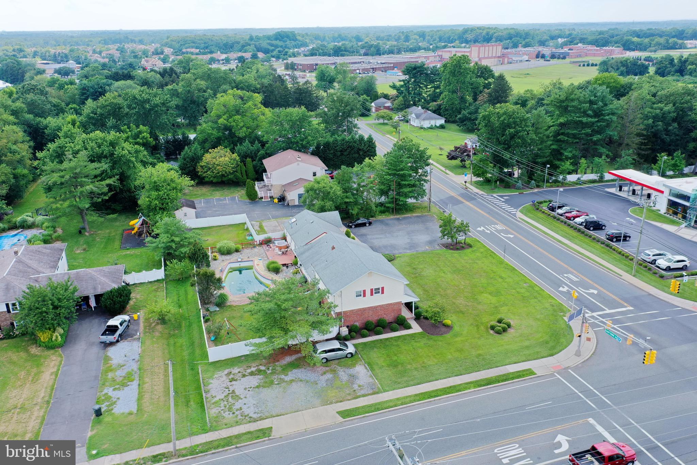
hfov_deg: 65.5
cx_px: 348
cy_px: 232
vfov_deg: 46.4
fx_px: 542
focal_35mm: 28
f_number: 4.5
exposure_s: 1/160
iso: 100
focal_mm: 10.26
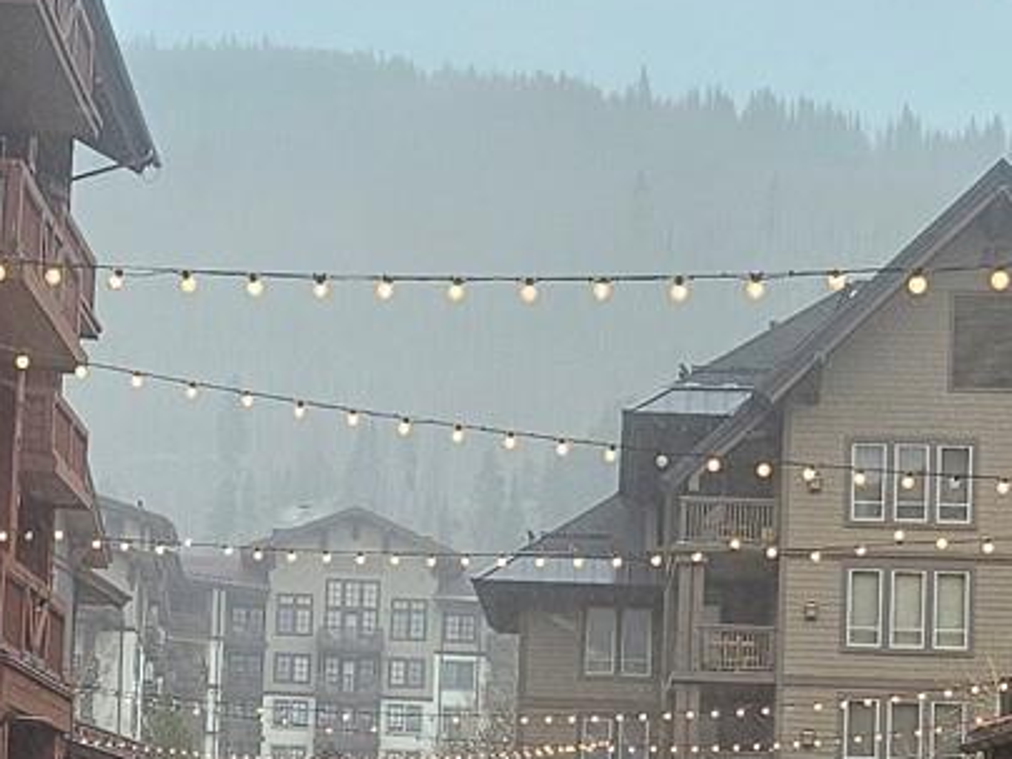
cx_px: 413
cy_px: 671
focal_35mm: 95
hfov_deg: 20.6
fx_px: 2777
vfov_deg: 15.4
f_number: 1.8
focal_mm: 5
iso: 100
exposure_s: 1/120
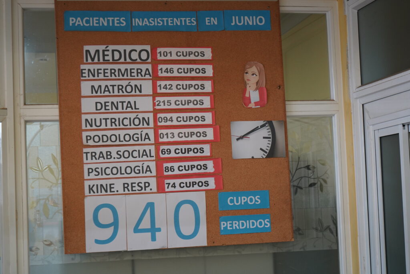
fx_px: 797
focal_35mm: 70
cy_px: 137
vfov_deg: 19.5
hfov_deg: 28.8
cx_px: 205
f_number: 5.6
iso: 2000
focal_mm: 70
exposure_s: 1/160
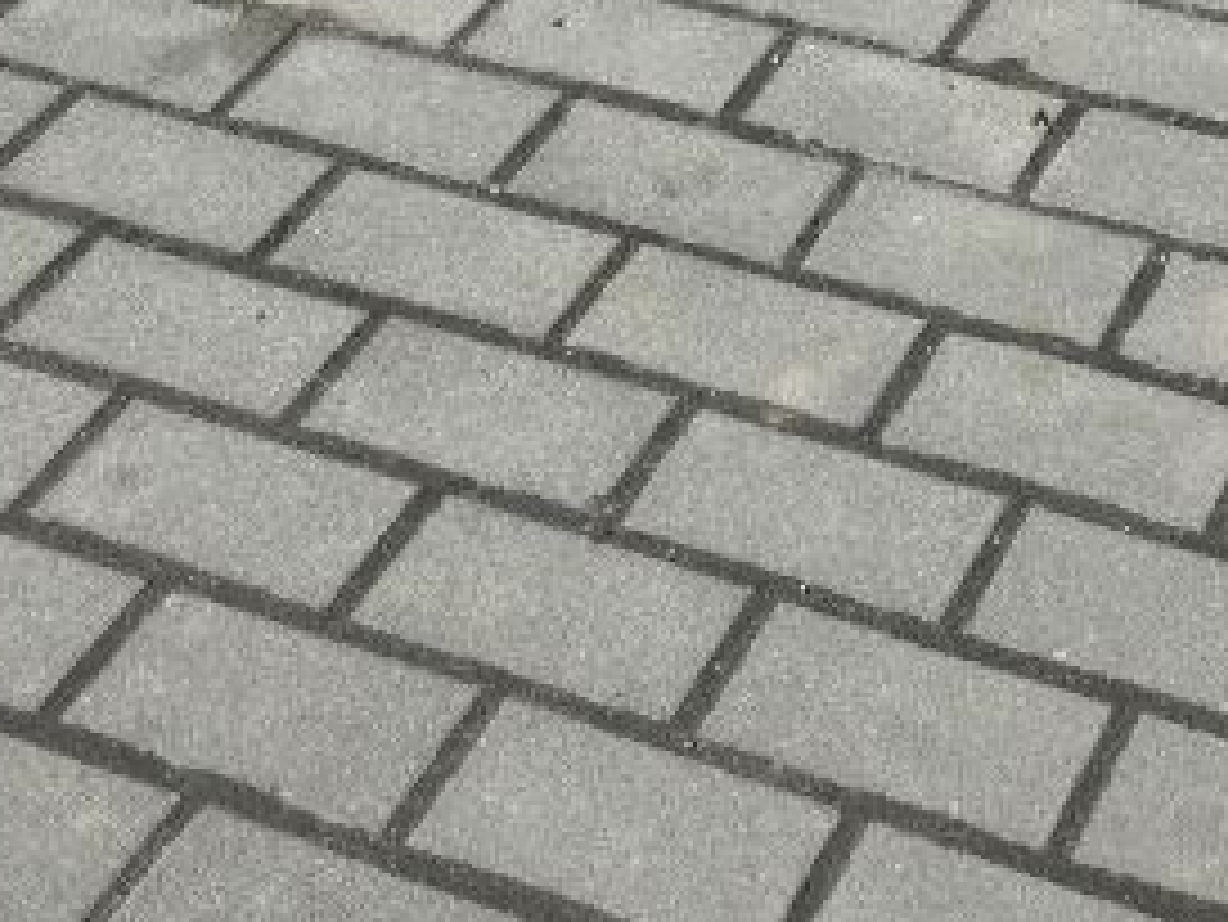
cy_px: -600
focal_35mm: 85
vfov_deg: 15.5
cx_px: 1273
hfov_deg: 22.0
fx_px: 3017
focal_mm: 6.3
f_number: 1.7
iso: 12
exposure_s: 1/664
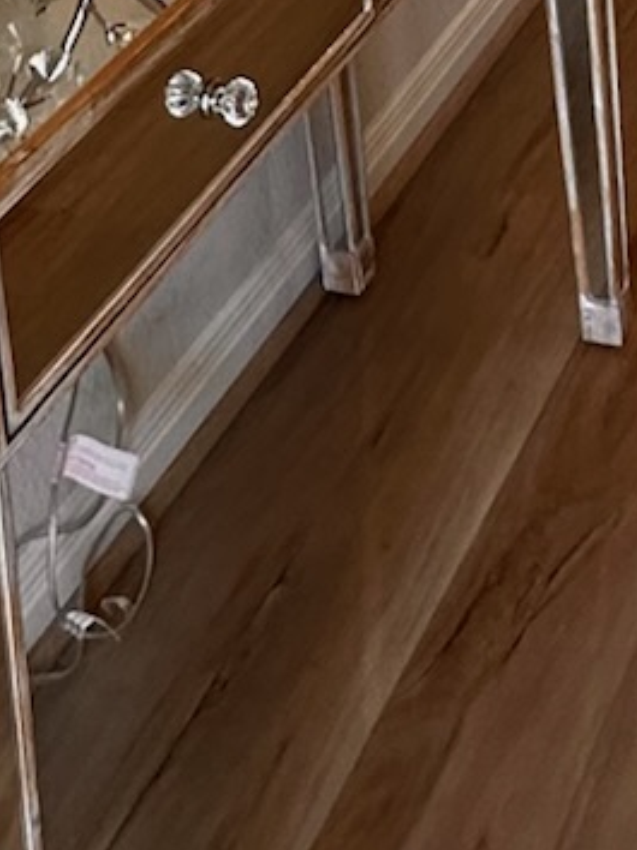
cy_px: -723
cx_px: 498
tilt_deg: -6.5
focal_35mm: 81
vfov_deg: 18.4
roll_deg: +3.4
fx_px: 1990
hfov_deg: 18.0
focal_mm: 2.22
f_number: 2.2
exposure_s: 1/60
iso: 250
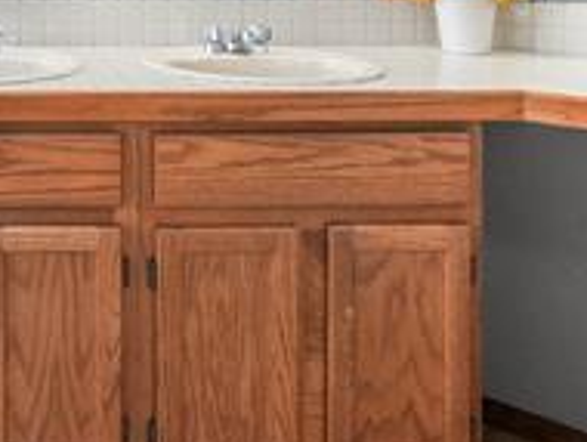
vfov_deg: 30.1
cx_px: -3
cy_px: -68
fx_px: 713
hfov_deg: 39.4
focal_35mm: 42
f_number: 11
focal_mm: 13
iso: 3200
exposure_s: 1/30
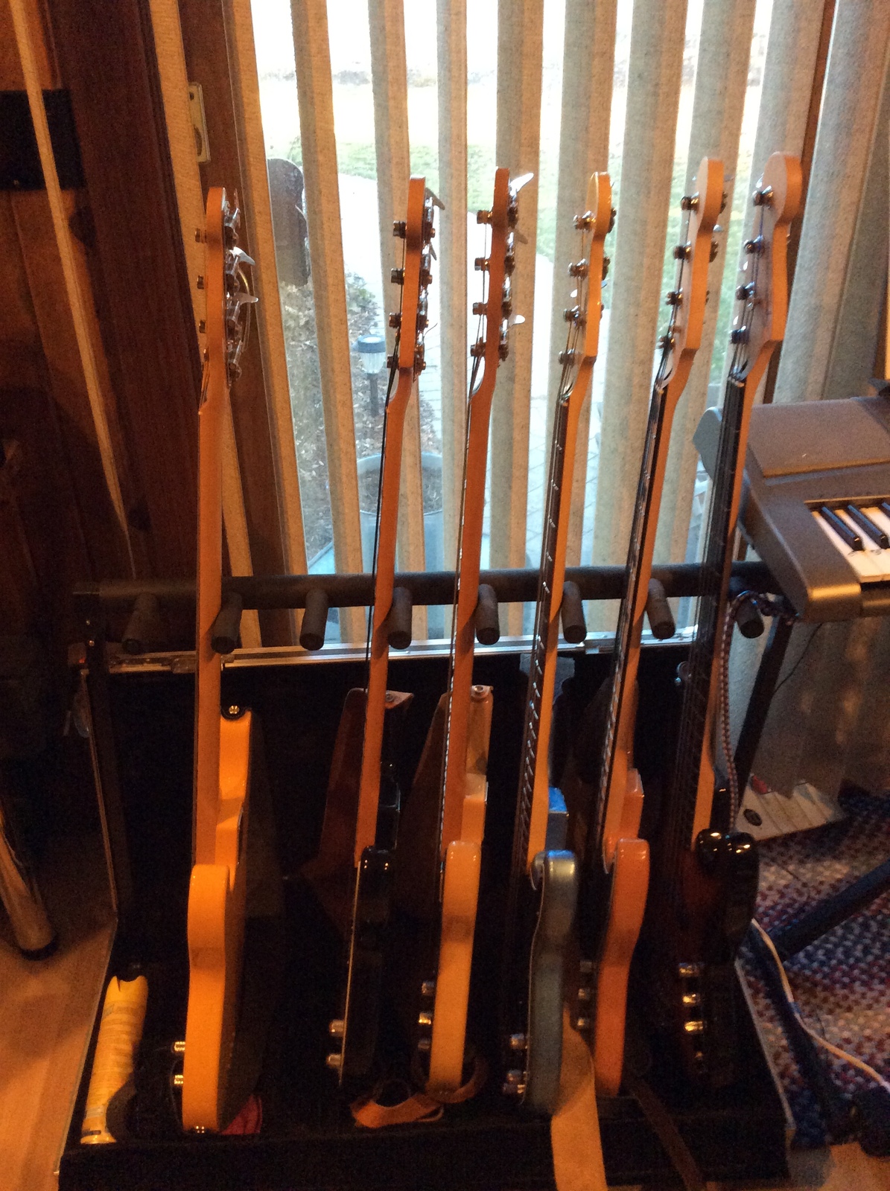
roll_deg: +1.7
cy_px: 596
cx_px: 445
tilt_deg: -33.1
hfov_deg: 44.1
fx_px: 1100
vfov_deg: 56.9
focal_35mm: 32
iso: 250
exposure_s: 1/24
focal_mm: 3.3
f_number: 2.4
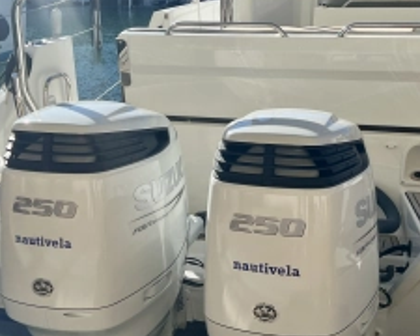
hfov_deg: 30.5
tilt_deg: -9.9
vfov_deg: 24.5
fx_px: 771
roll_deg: +0.1
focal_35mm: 62
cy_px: 107
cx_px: 213
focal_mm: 5.7
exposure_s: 1/5319
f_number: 1.5
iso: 50
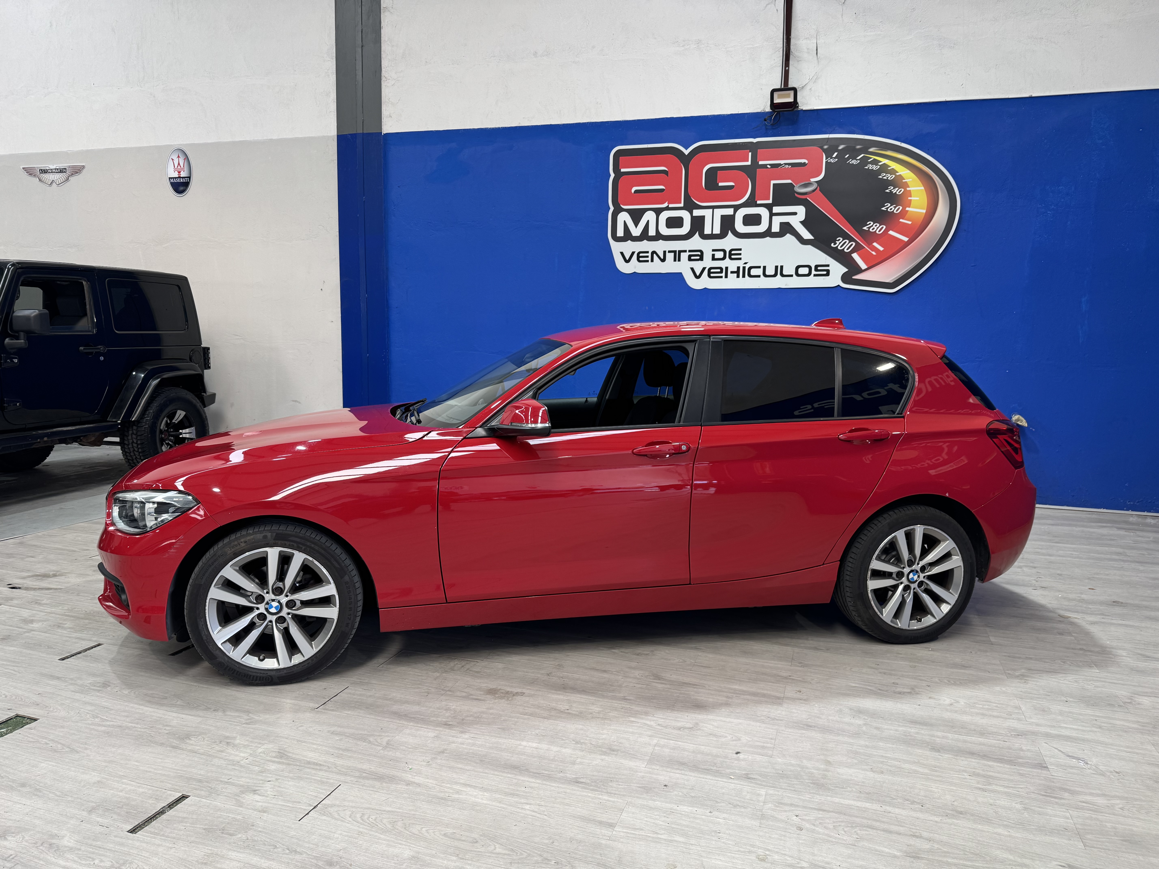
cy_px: 434
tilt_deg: -6.7
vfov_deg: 56.8
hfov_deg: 71.6
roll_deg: -0.9
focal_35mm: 24
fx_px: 804
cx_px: 580
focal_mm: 6.76
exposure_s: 1/100
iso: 80
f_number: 1.78
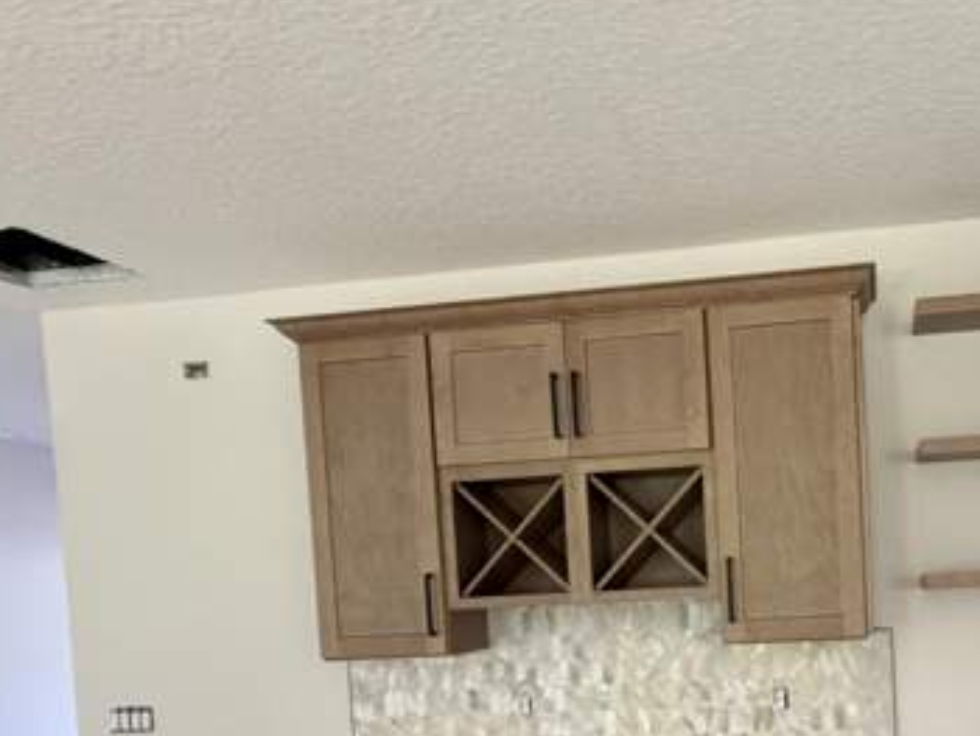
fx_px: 907
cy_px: 616
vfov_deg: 41.8
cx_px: 773
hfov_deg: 53.3
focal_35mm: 32
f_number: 2.2
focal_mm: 2.22
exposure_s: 1/85
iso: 320
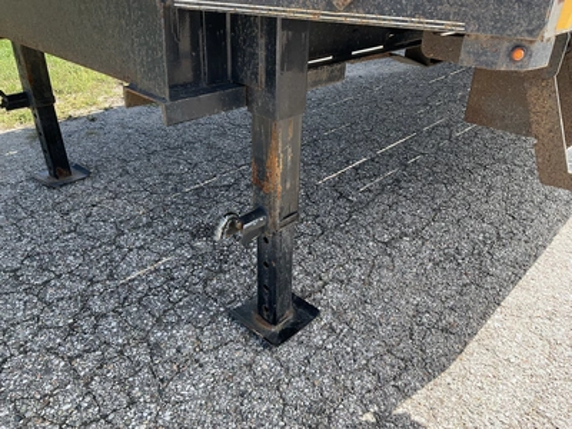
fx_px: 479
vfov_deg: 48.2
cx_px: 286
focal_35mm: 29
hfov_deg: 61.7
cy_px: 214
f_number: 1.8
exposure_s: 1/283
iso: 25
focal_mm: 3
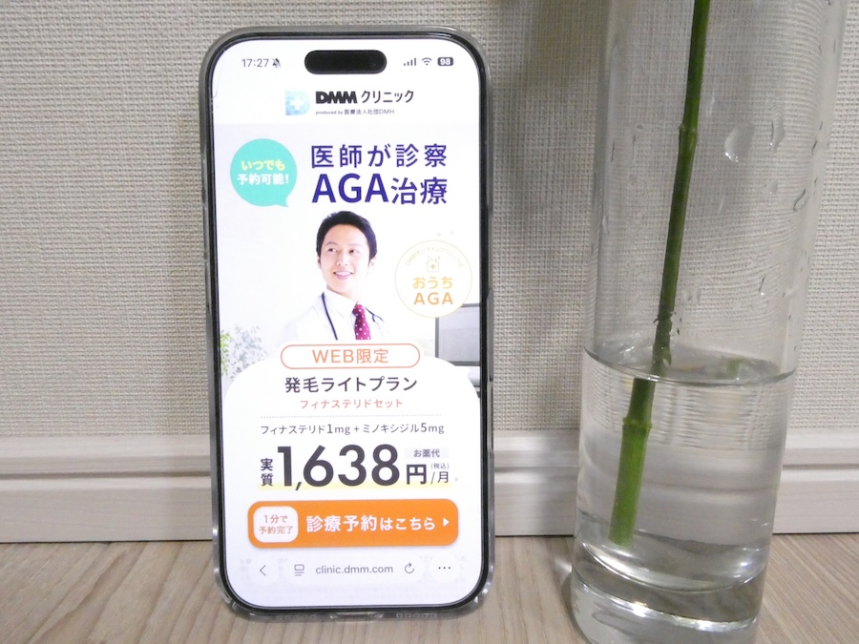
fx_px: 596
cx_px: 430
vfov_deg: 56.8
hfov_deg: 71.6
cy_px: 322
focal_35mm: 24
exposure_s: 1/40
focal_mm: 4.3
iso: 1600
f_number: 5.6
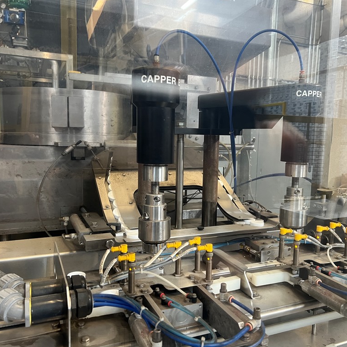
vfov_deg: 52.5
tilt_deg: -7.7
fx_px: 352
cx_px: 193
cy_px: 173
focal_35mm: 31
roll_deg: -1.8
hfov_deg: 52.4
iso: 320
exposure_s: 1/60
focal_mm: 5.7
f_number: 1.5
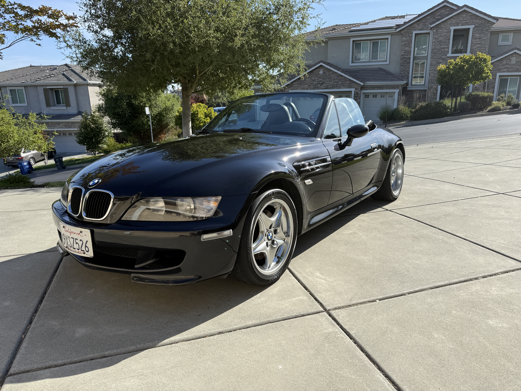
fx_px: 361
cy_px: 196
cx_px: 260
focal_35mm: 24
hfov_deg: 71.6
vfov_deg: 56.8
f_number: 1.78
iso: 80
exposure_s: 1/3145
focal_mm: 6.76
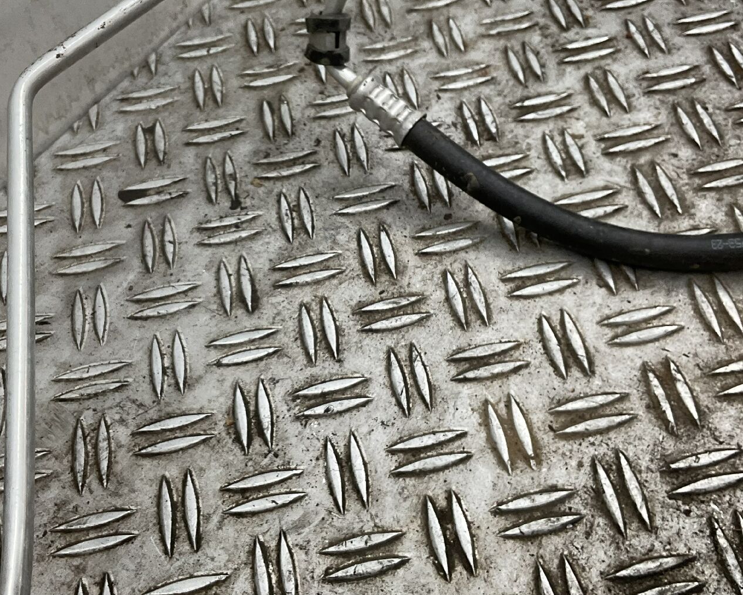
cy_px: 262
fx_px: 946
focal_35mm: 43
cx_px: 310
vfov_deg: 34.9
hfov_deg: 42.7
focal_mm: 3
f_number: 1.8
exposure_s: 1/100
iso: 50
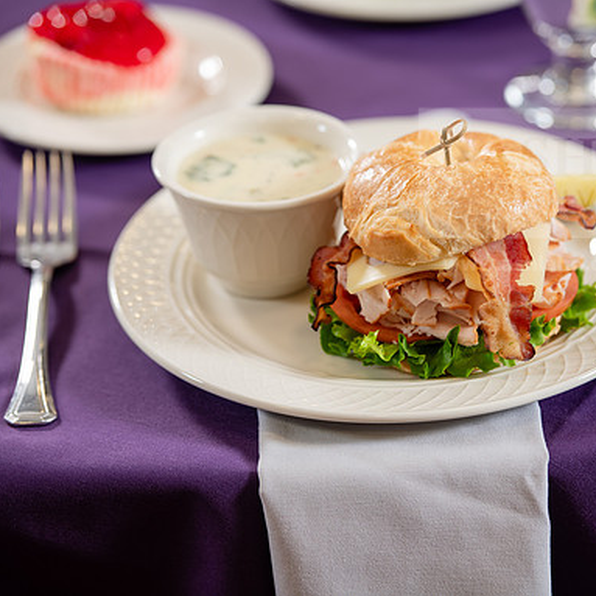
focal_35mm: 180
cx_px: 372
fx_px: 3506
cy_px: 296
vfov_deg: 9.7
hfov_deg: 9.7
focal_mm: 140
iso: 250
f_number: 3.2
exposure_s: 1/160
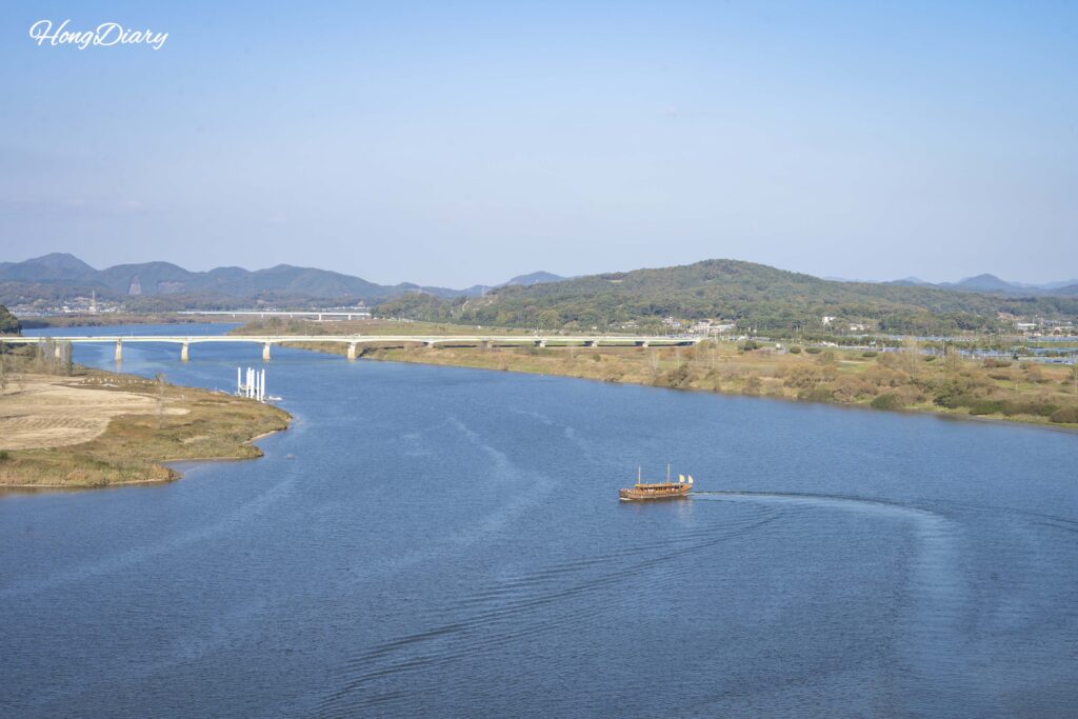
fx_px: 1797
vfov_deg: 22.6
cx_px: 539
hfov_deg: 33.4
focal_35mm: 60
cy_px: 360
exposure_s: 1/160
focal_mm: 60
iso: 100
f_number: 11
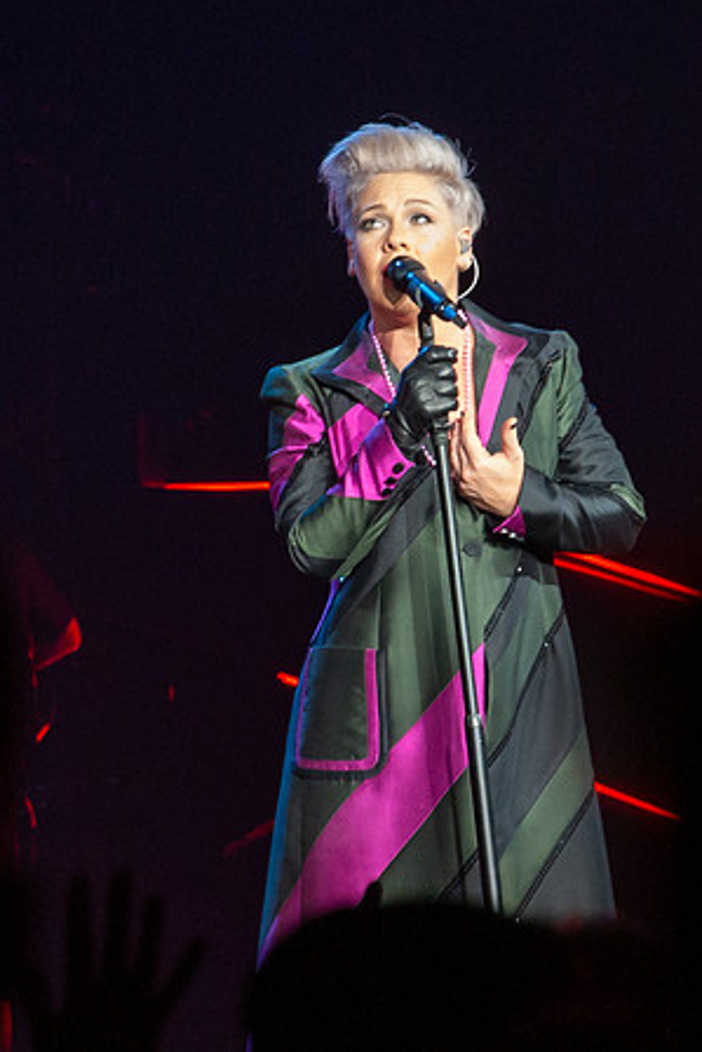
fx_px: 19552
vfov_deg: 3.1
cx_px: 429
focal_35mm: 669
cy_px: 403
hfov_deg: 2.1
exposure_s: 1/100
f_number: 5.6
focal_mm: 110
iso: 800
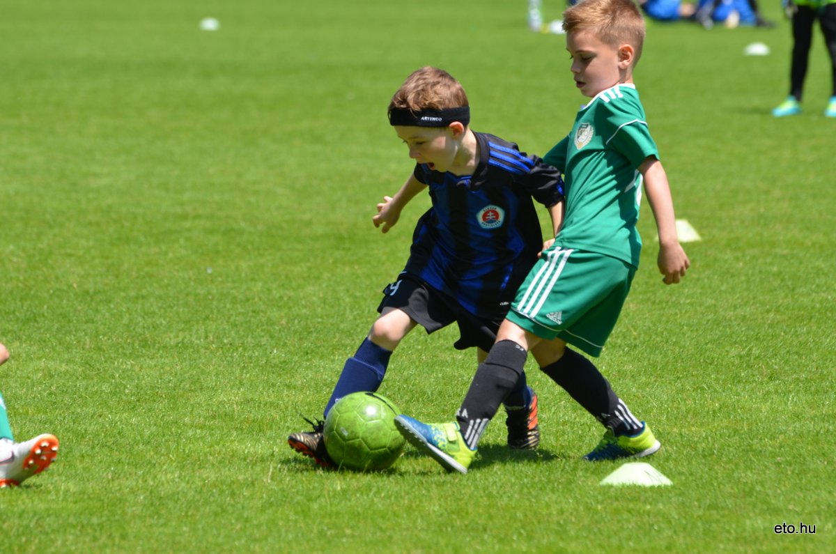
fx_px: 7996
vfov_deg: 4.0
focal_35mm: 345
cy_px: 277
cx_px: 418
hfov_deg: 6.0
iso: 200
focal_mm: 230
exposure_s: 1/640
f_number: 6.3
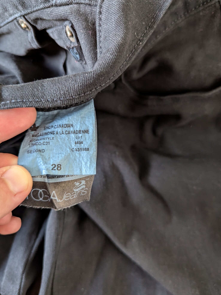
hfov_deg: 54.9
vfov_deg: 69.4
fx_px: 213
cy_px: 151
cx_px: 111
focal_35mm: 25
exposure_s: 1/57
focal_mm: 6.81
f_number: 1.85
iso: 1137
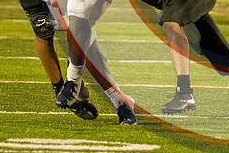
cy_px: 18
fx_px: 6129
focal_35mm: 963
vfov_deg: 1.4
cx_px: 175
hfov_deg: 2.1
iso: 10000
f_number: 2.8
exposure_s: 1/1250
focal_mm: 200
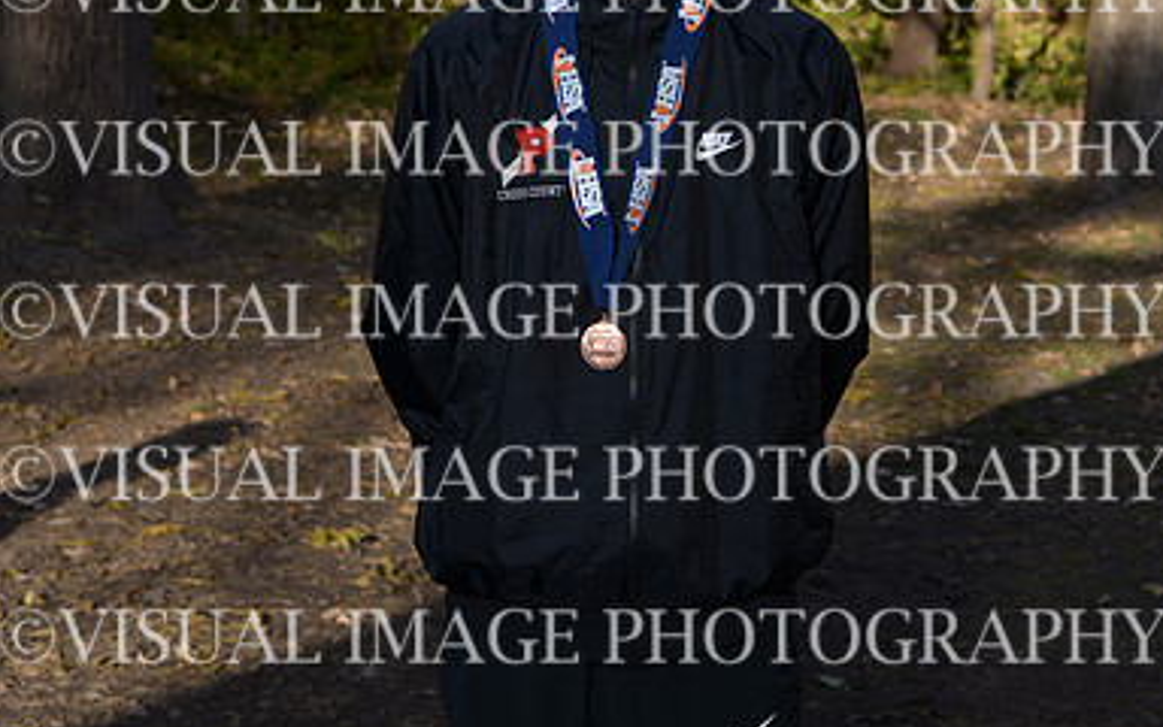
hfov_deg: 26.8
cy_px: 67
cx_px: 583
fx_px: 2441
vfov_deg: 16.7
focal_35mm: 77
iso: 125
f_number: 6.3
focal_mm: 50
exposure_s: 1/200
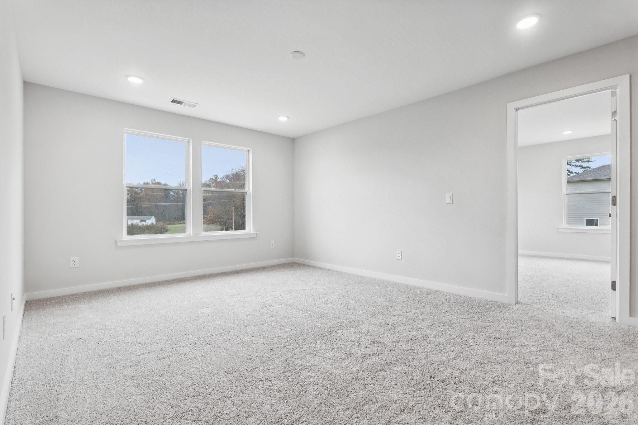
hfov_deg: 96.7
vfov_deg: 73.7
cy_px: 212
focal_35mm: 16
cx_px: 319
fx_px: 284
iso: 640
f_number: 8
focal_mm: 16
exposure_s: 1/60
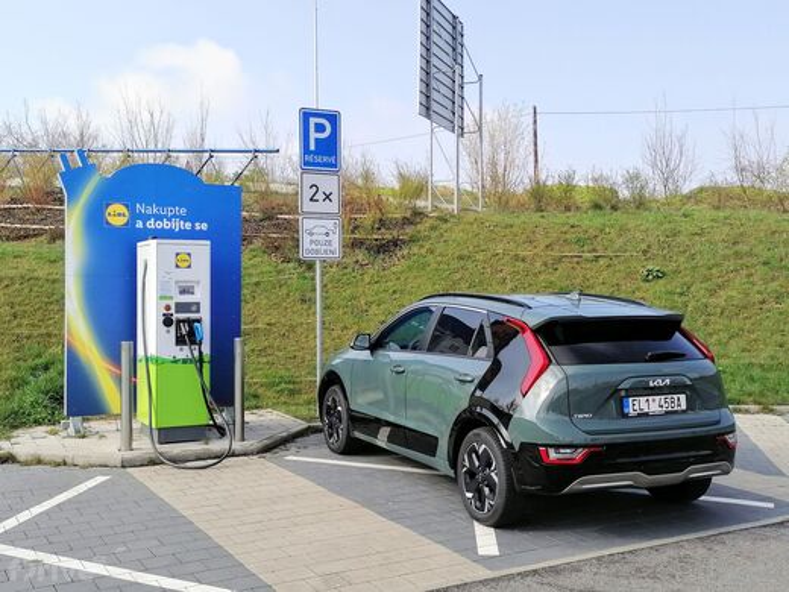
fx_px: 912
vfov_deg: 36.0
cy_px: 296
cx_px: 394
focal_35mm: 40
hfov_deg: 46.8
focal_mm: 5.3
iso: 50
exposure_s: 1/920
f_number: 1.8
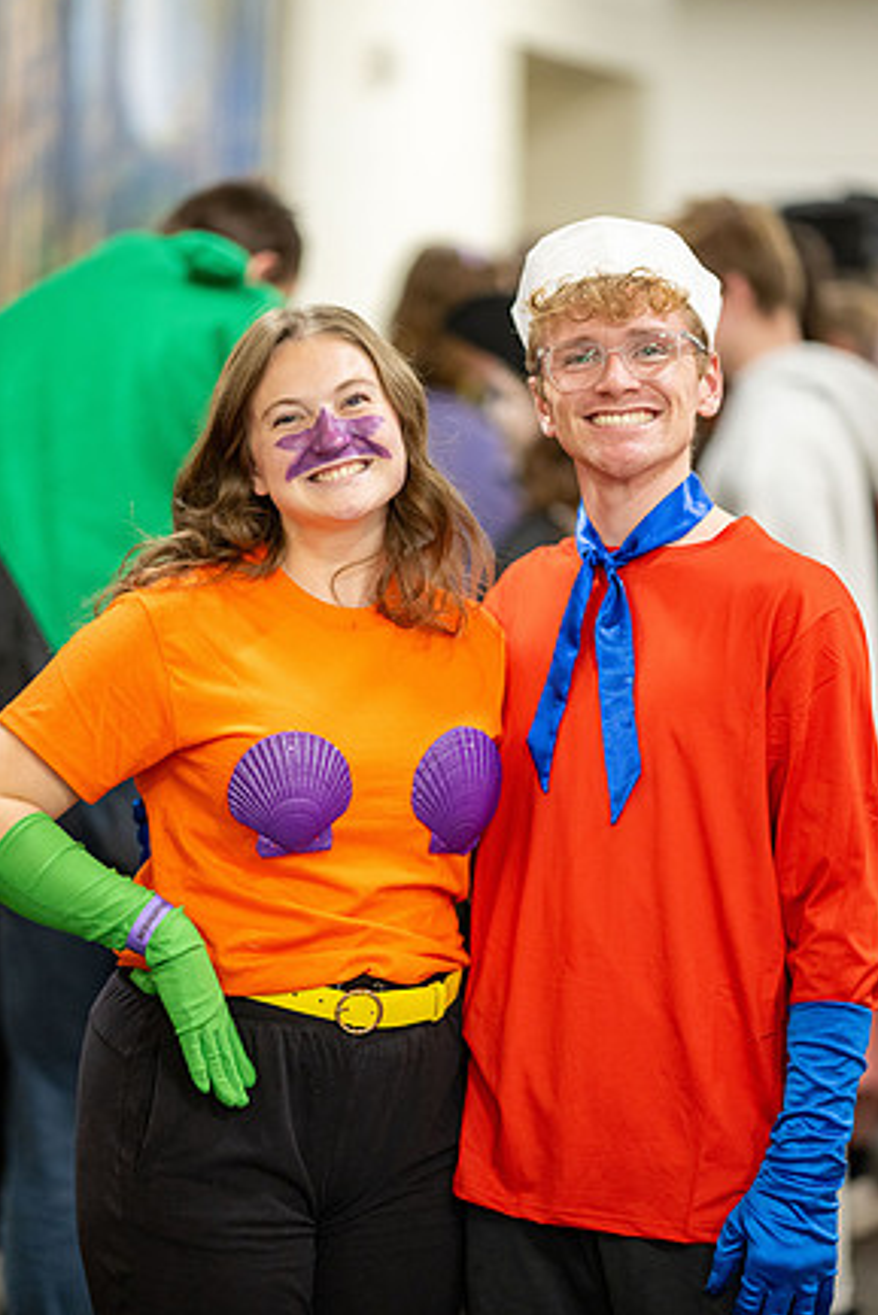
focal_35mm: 109
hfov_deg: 12.6
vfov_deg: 18.7
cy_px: 641
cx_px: 450
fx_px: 3984
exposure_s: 1/500
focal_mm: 105
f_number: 1.4
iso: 1600
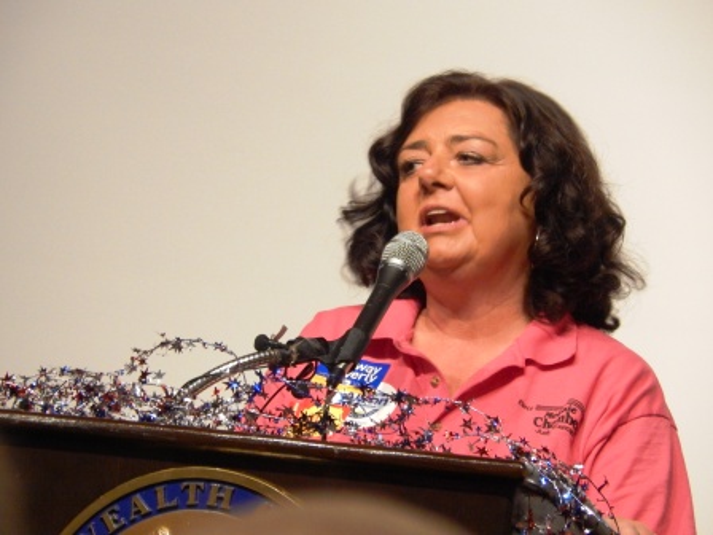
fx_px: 8754
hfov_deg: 4.7
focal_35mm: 425
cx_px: 356
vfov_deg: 3.5
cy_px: 268
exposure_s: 1/30
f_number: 5.7
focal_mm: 76.4
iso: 800
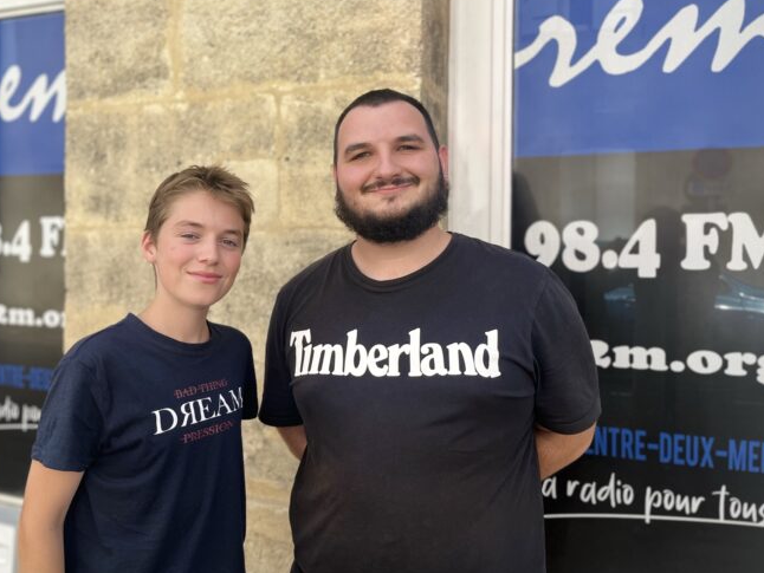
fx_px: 684
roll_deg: -0.2
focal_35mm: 31
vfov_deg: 45.4
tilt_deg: -0.5
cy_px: 248
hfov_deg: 58.1
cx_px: 326
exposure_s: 1/1036
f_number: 1.6
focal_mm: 5.1
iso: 50
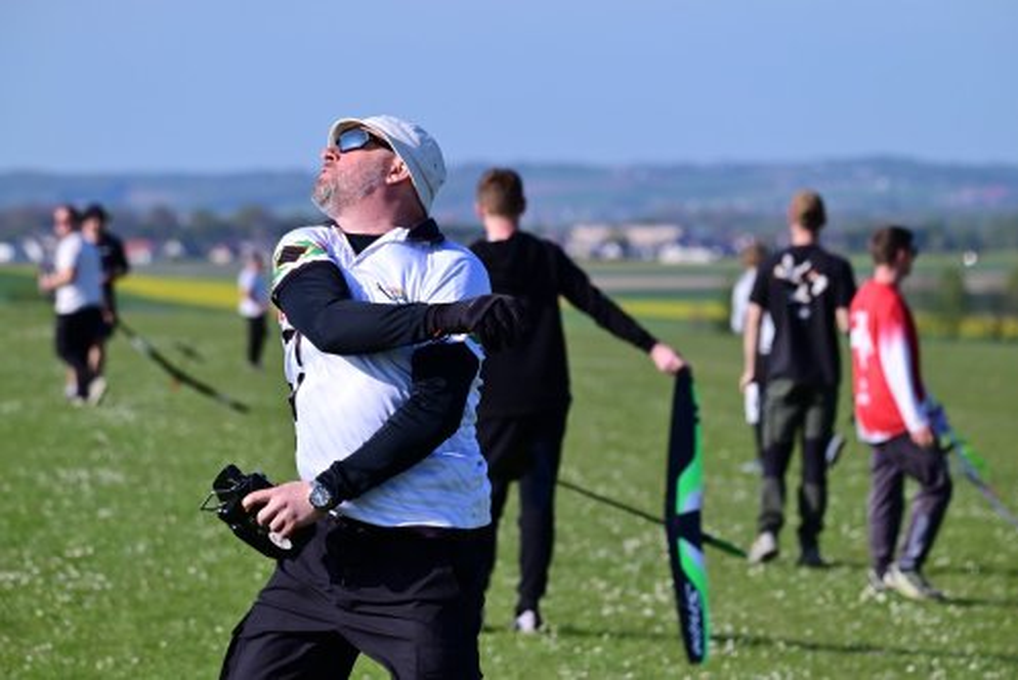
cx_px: 509
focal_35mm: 220
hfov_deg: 9.3
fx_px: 6224
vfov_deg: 6.3
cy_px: 340
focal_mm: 220
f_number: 8
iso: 1000
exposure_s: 1/4000
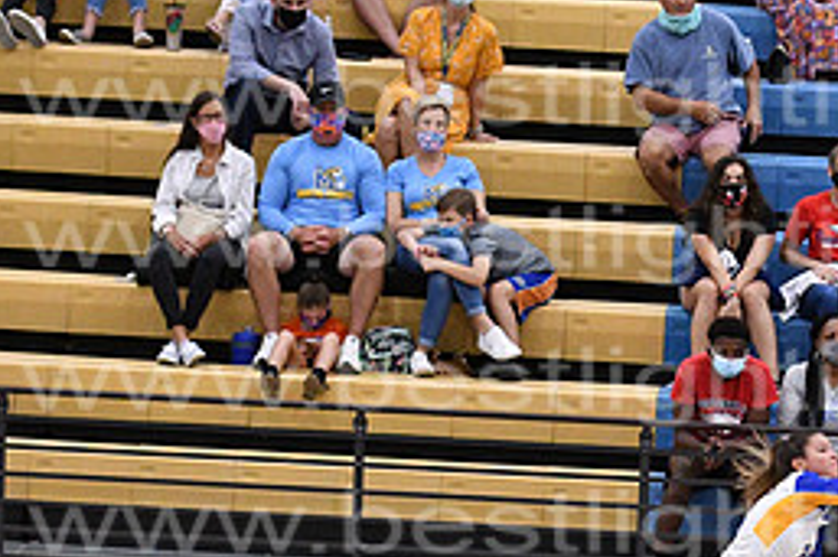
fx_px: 5912
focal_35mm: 254
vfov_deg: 5.4
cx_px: 773
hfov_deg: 8.1
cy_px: 601
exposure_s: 1/1000
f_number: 3.2
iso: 6400
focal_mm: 75
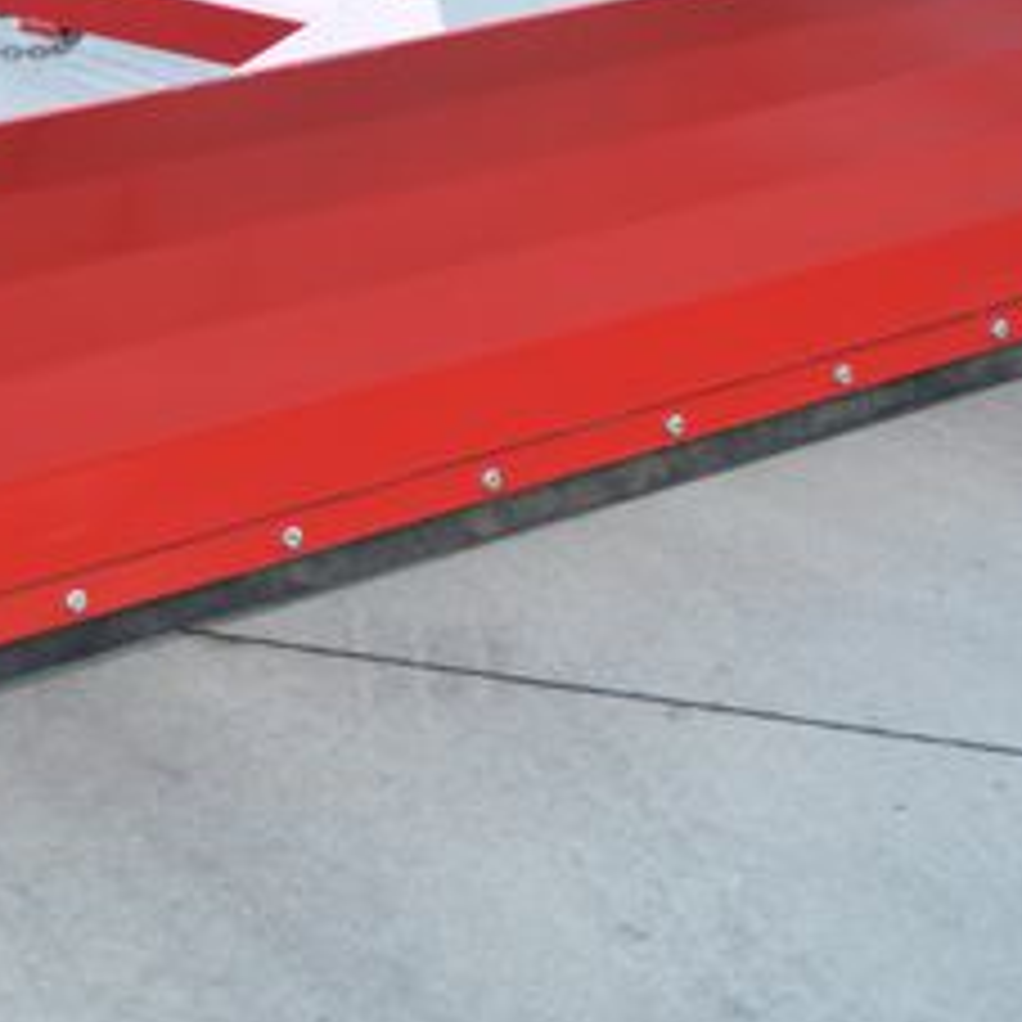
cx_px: 275
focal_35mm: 87
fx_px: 2904
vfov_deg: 19.9
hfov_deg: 19.8
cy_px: 293
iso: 400
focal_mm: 31
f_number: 5
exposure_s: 1/100
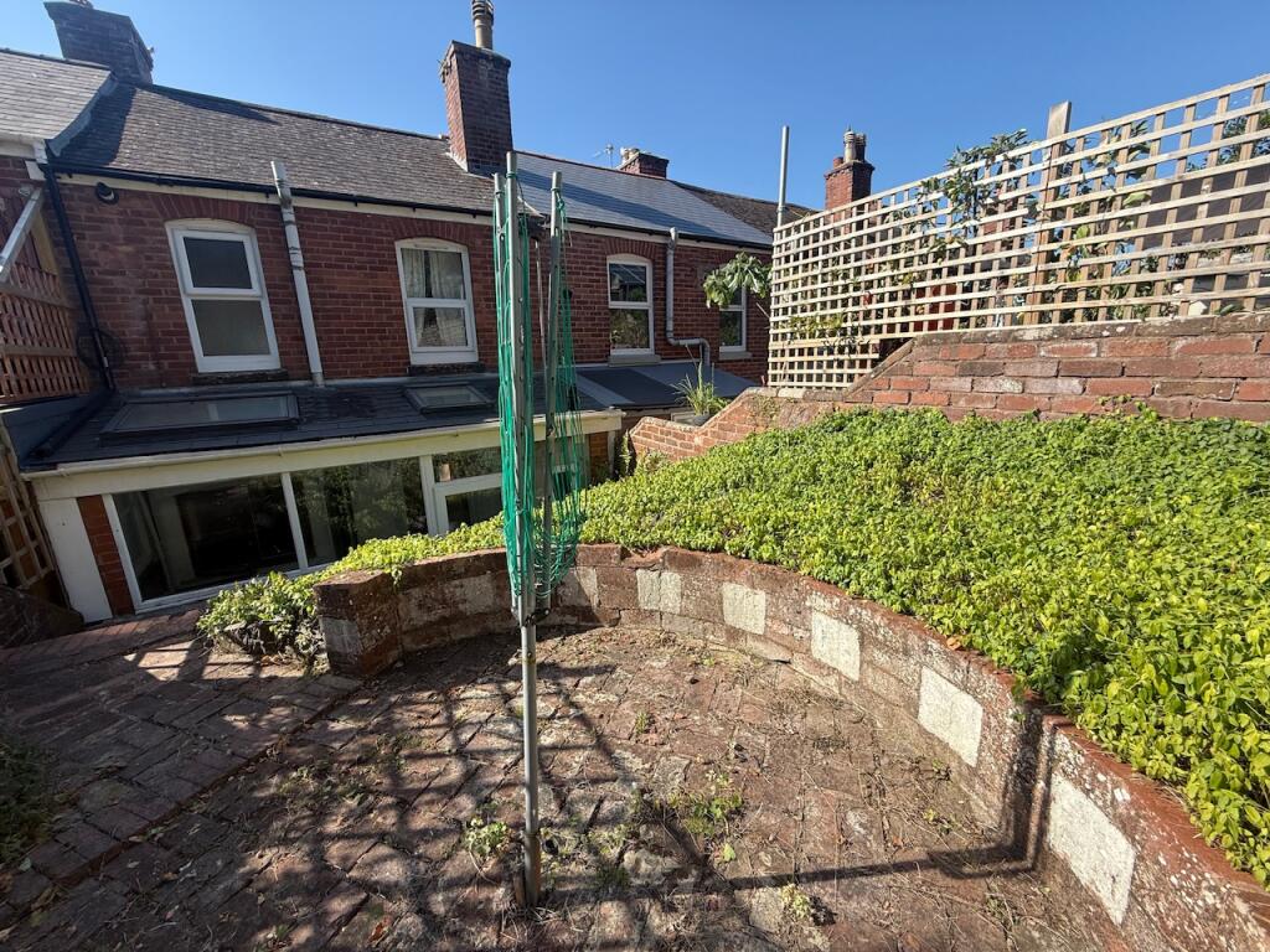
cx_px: 635
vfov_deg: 85.7
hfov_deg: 102.1
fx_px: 514
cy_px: 476
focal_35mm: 14
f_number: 2.2
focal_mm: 2.22
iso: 50
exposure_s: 1/942
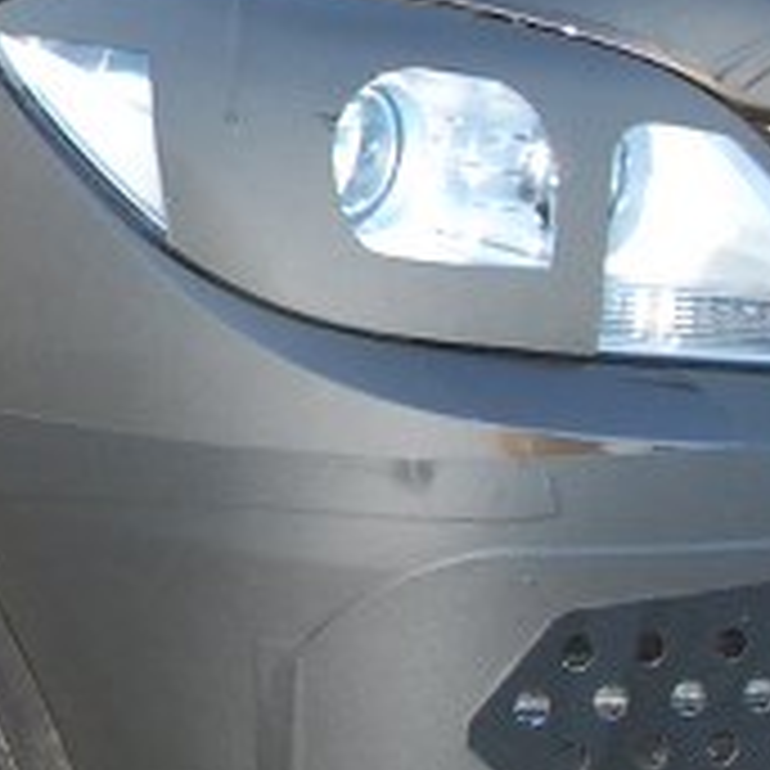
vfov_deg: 10.4
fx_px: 4228
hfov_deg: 10.2
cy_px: 101
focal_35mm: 168
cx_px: -248
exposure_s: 1/60
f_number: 4
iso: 400
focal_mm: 22
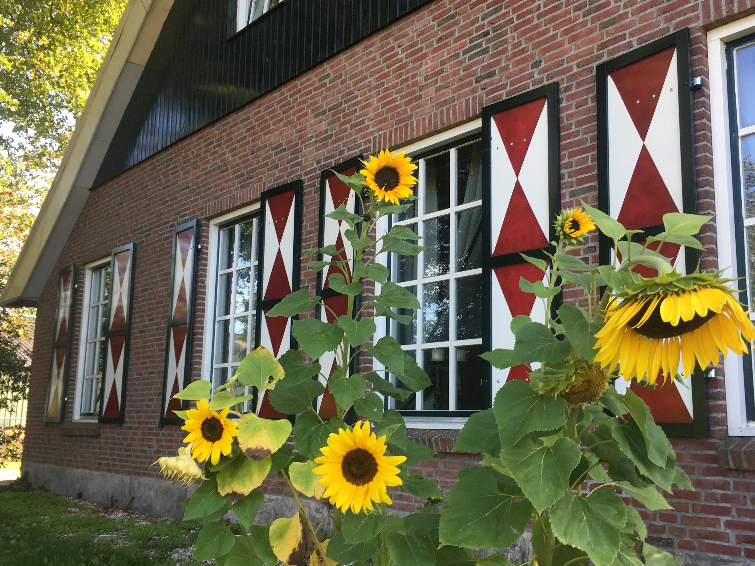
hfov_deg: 55.3
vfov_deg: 42.9
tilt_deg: +7.9
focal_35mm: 33
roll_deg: -0.4
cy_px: 304
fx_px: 720
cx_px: 403
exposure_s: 1/119
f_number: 2.2
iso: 25
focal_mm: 4.15
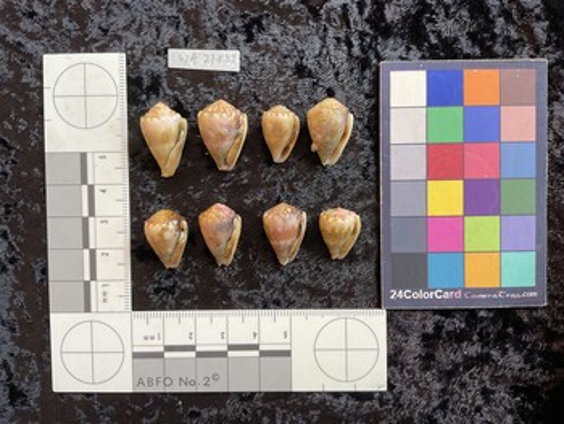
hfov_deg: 61.6
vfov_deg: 48.3
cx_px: 282
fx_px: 473
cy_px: 212
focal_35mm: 29
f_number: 1.8
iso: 50
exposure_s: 1/120
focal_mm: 3
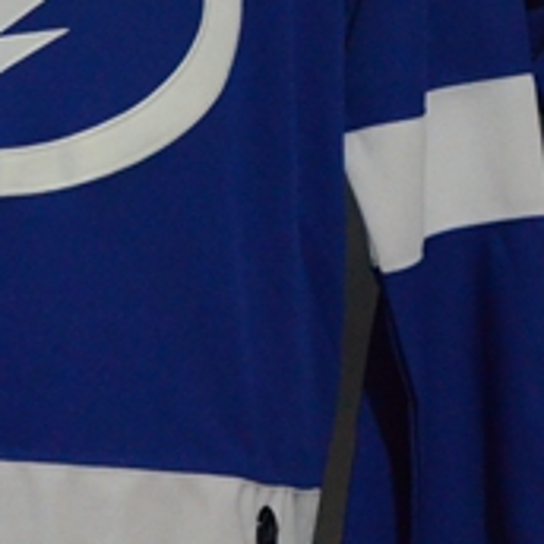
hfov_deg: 7.0
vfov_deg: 7.0
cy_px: 47
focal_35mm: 248
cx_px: 468
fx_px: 4409
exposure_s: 1/100
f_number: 5
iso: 4000
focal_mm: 42
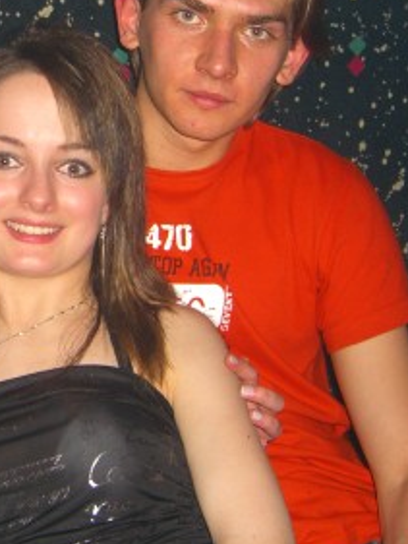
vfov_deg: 23.9
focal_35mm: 81
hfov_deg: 17.8
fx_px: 1272
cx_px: -2
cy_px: 159
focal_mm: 7.9
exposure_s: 1/60
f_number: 2.8
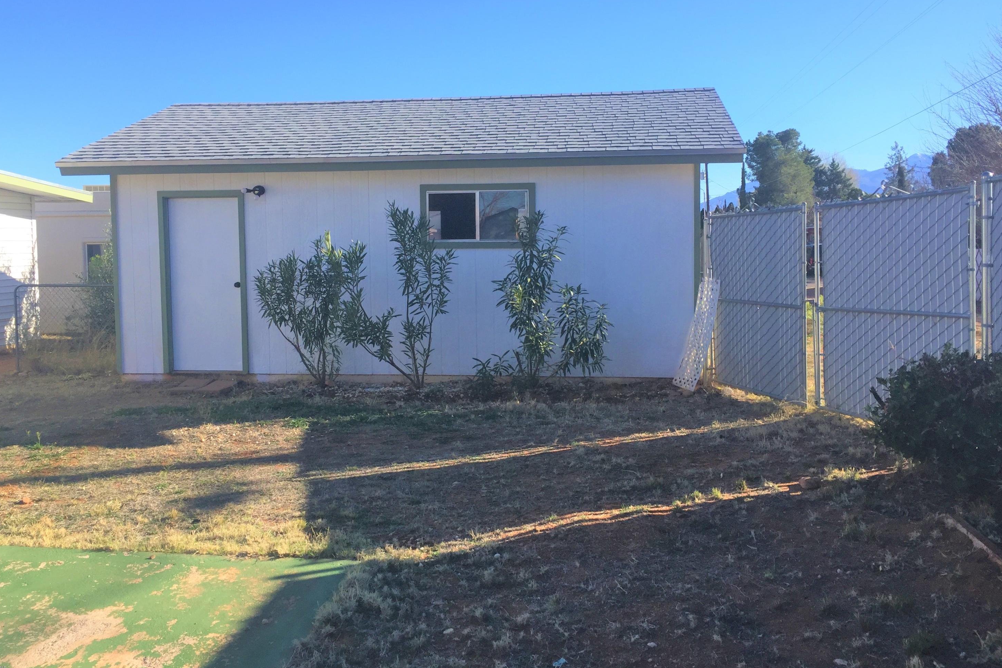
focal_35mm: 31
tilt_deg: -3.2
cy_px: 306
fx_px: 863
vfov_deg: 42.3
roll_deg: +1.6
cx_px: 489
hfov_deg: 60.3
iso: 32
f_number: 2.2
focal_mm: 4.15
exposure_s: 1/1130
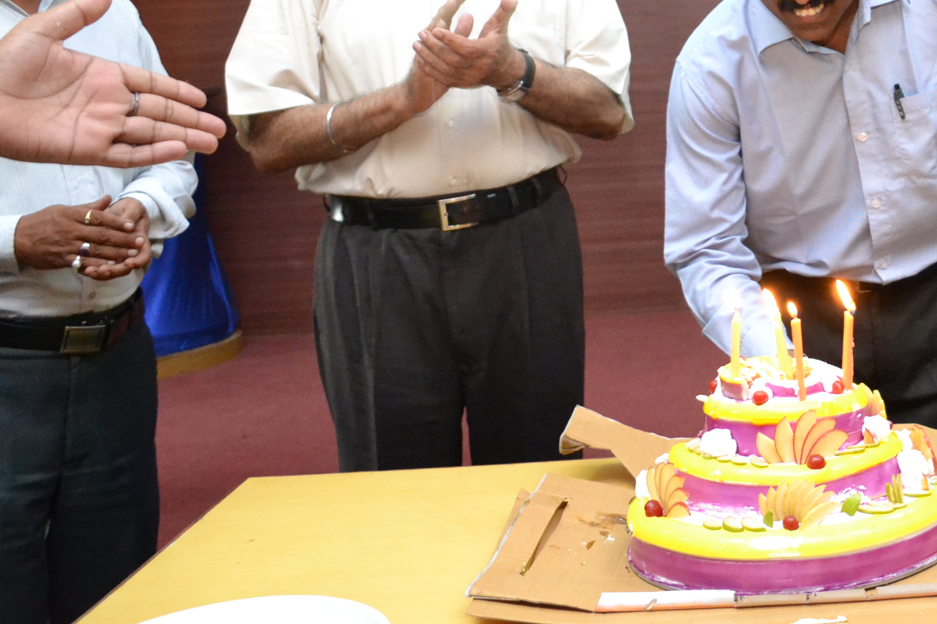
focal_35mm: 55
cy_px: 3
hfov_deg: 33.7
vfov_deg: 23.6
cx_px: 897
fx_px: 1431
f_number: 3.5
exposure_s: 1/60
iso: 2500
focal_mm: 18
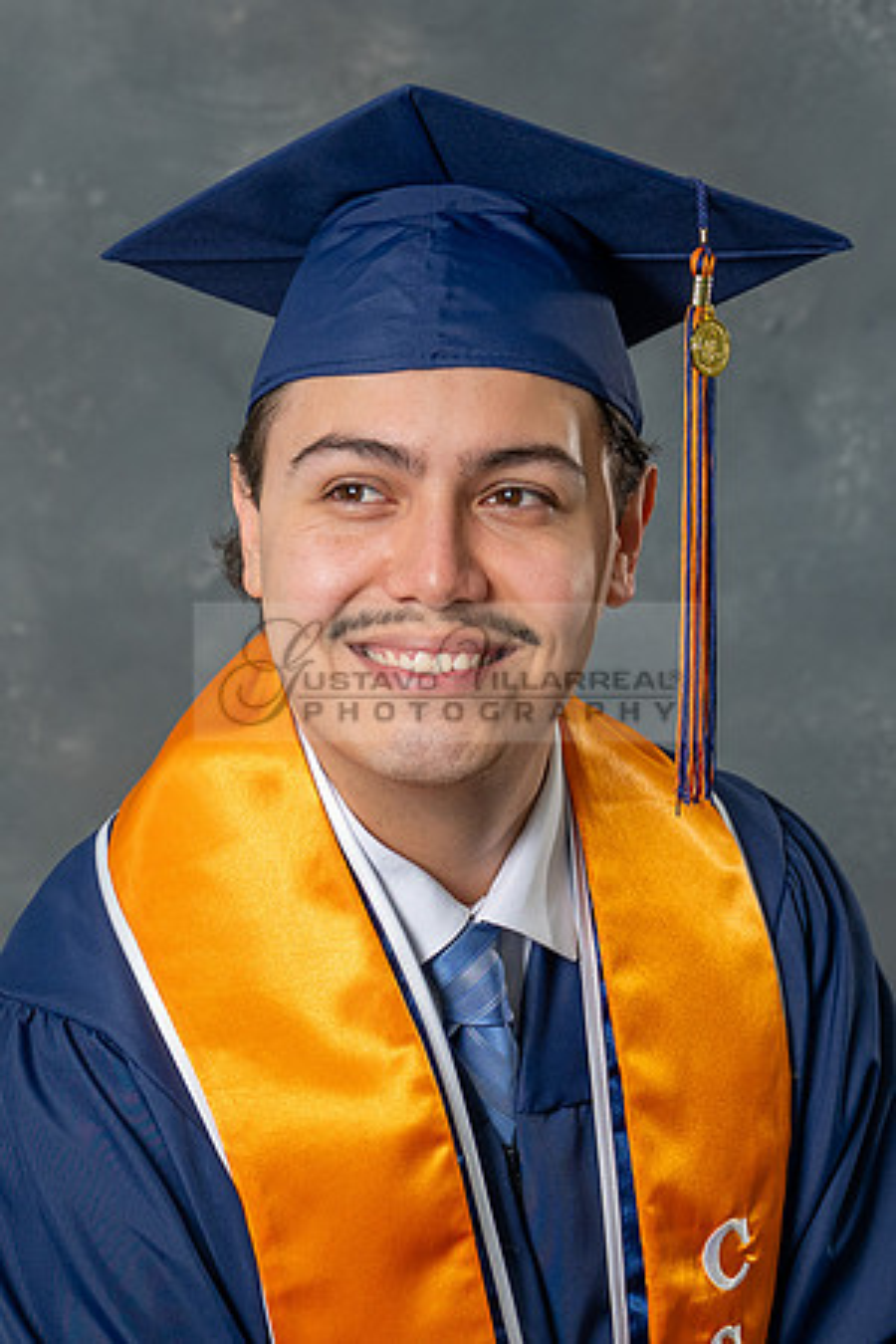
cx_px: 383
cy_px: 1146
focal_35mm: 148
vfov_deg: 13.8
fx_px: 5522
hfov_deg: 9.3
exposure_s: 1/200
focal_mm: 55
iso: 200
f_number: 4
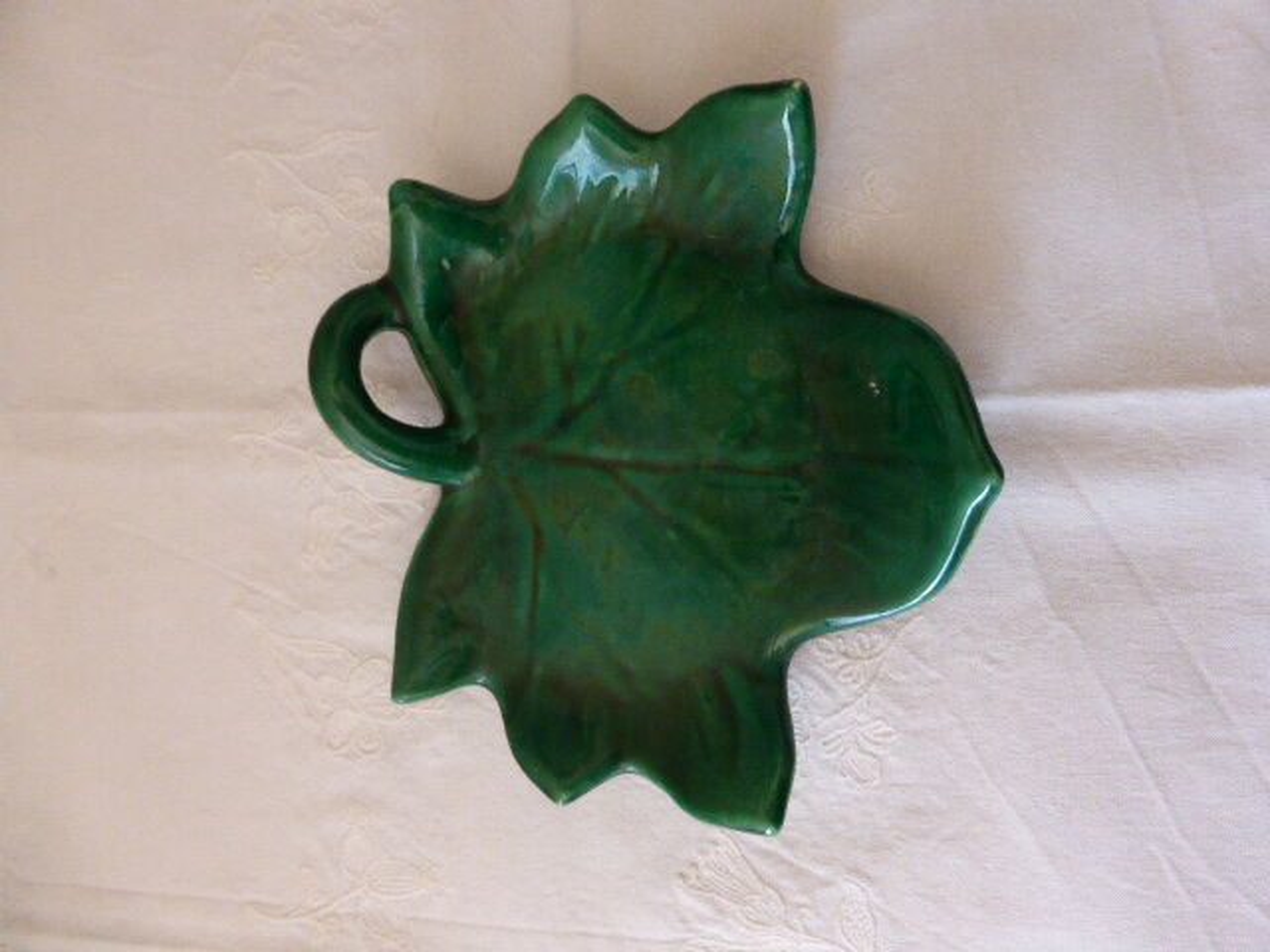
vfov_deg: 54.9
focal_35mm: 25
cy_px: 476
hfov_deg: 69.4
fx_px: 917
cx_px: 635
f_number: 3.3
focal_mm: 4.3
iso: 320
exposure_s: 1/60
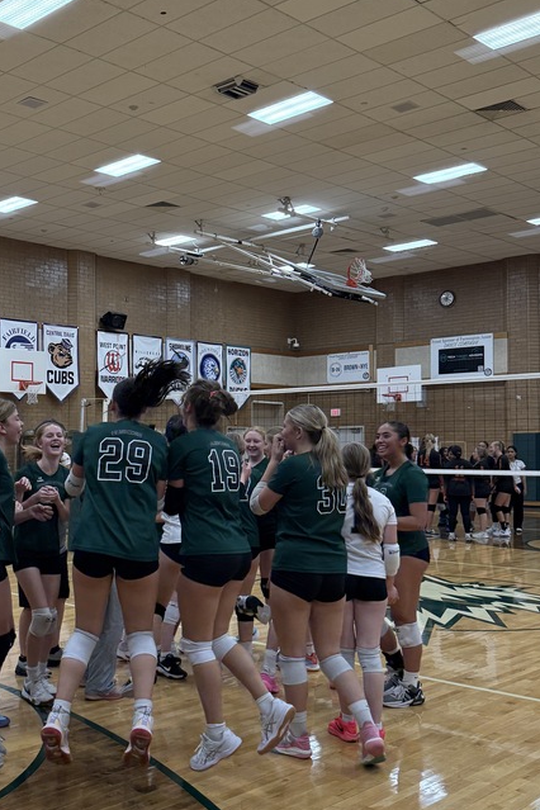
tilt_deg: +1.8
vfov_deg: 48.4
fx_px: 900
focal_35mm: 40
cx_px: 129
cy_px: 430
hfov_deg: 32.7
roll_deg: -0.4
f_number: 1.78
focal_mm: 6.76
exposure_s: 1/201
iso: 200
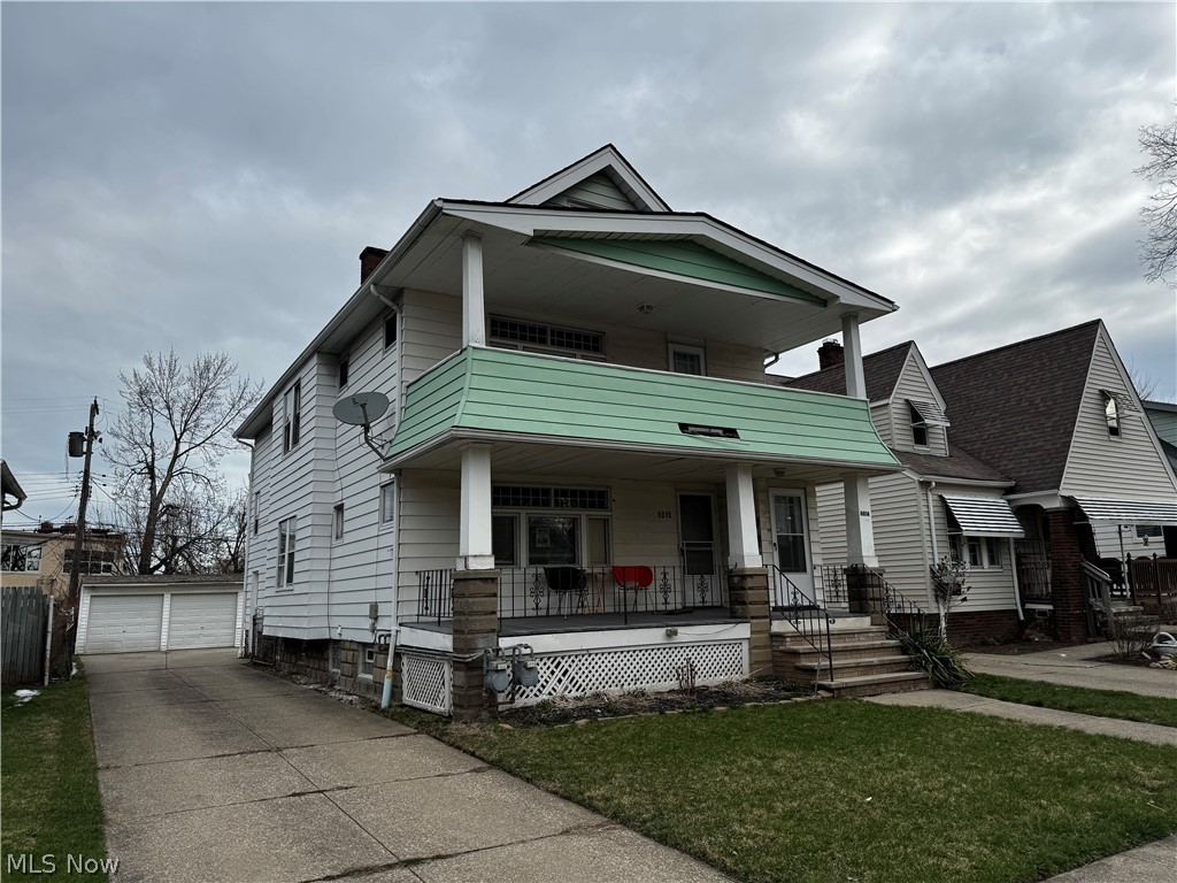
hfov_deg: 71.6
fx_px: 816
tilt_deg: +11.3
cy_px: 442
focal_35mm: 24
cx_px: 588
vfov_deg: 56.8
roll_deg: +1.4
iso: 80
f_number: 1.78
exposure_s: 1/4049
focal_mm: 6.76
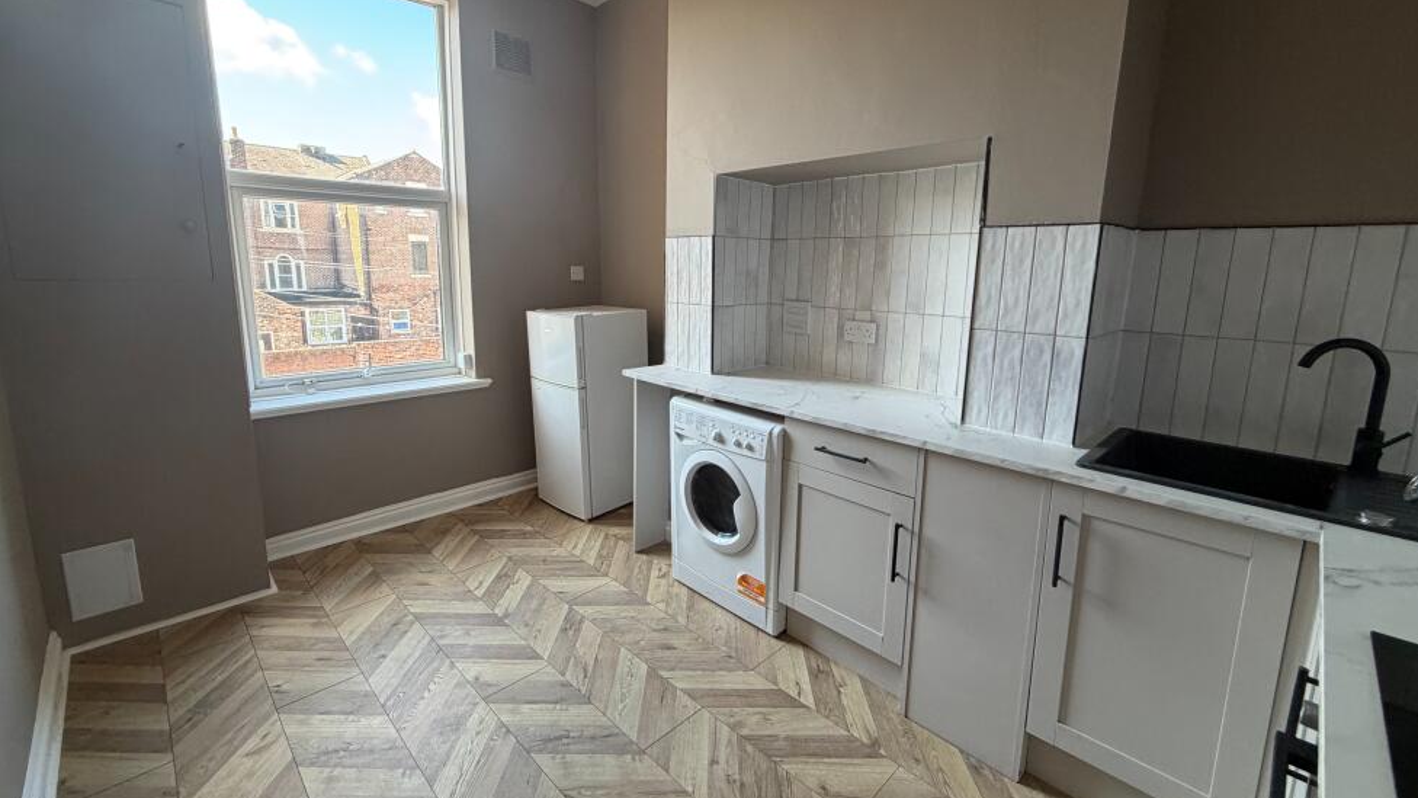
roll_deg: -0.2
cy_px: 366
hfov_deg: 99.4
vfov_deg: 67.0
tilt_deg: -8.8
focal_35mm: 16
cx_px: 719
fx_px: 602
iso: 200
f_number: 2.2
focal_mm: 2.22
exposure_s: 1/121
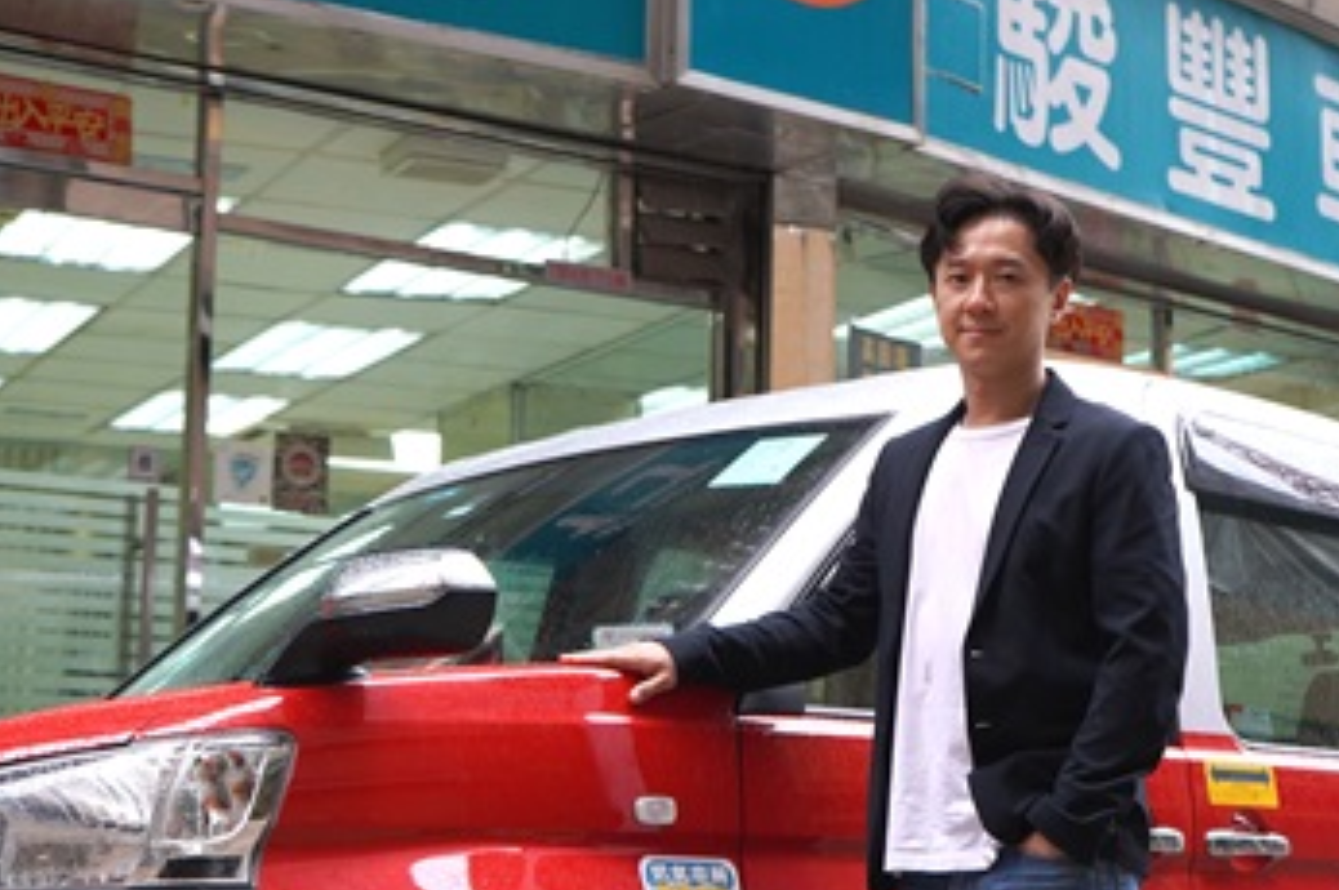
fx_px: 2564
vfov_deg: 19.7
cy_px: 428
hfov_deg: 29.3
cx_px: 695
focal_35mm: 69
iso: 500
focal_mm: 43
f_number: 4.5
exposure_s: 1/160
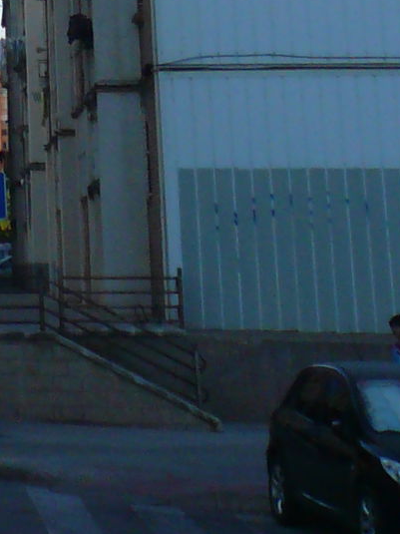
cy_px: -574
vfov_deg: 12.7
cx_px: -304
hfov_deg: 10.4
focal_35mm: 134
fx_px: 2065
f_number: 8
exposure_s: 1/125
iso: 100
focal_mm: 4.6
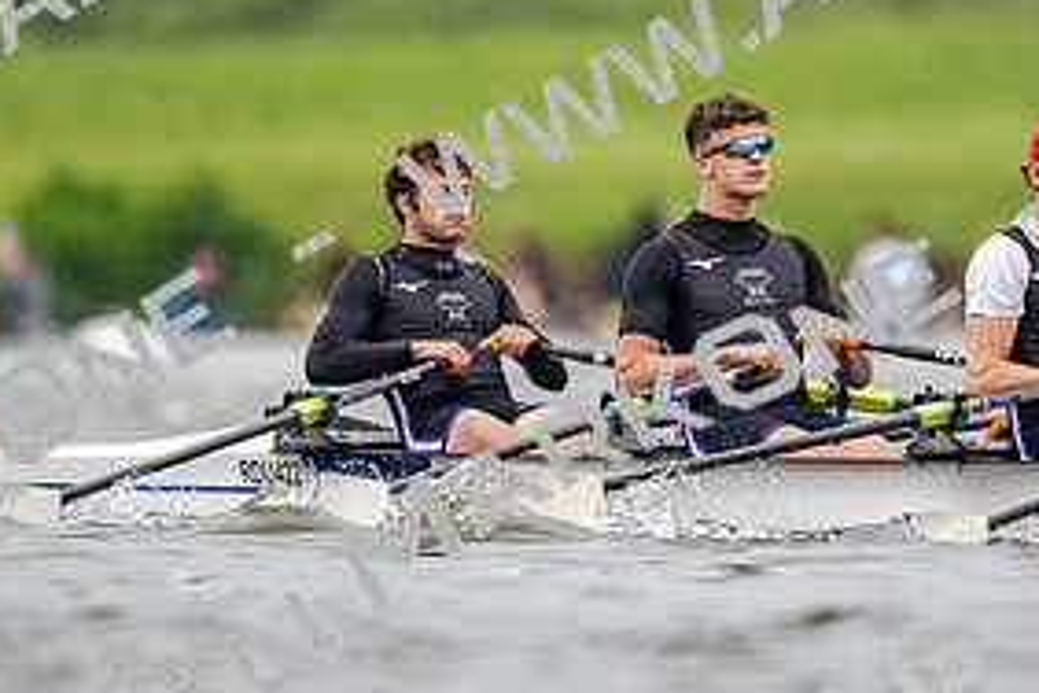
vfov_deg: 1.1
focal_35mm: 1236
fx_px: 35670
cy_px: 227
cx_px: 851
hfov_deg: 1.7
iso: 720
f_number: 4
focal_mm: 600
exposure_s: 1/2000
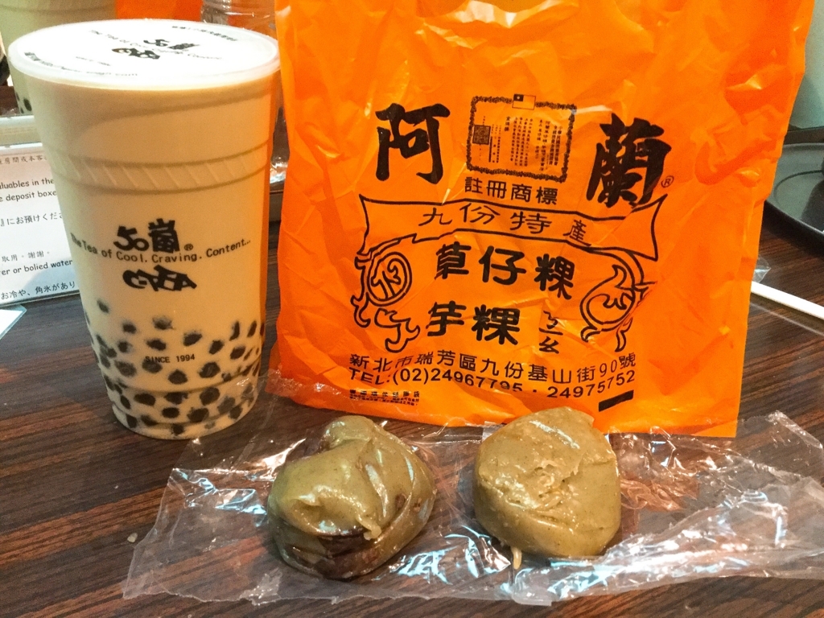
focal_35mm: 31
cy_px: 309
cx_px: 412
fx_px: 738
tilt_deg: -31.7
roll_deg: -8.6
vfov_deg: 45.4
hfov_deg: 58.4
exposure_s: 1/15
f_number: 2.4
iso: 320
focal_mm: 3.3
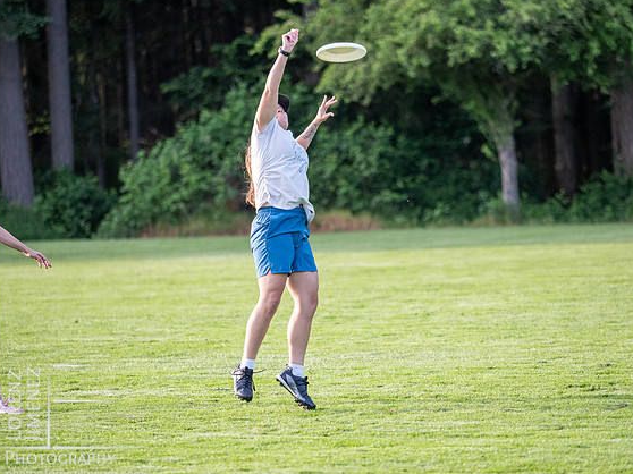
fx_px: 5703
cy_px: 241
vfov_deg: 4.8
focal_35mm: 312
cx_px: 319
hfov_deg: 6.4
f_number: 2.8
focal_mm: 150
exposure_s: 1/1000
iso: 640
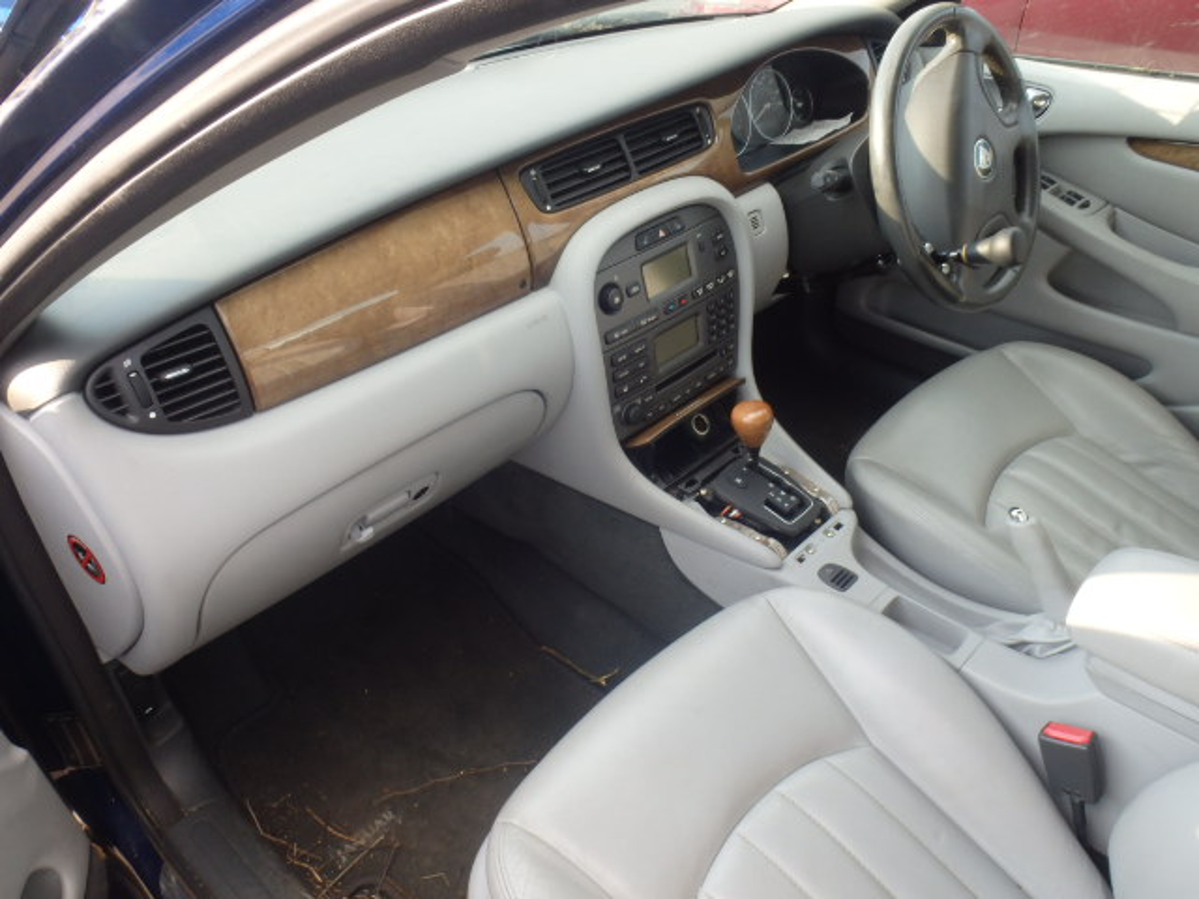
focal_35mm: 28
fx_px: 970
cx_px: 600
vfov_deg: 49.7
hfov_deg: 63.4
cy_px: 450
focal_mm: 5
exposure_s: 1/80
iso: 125
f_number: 3.9
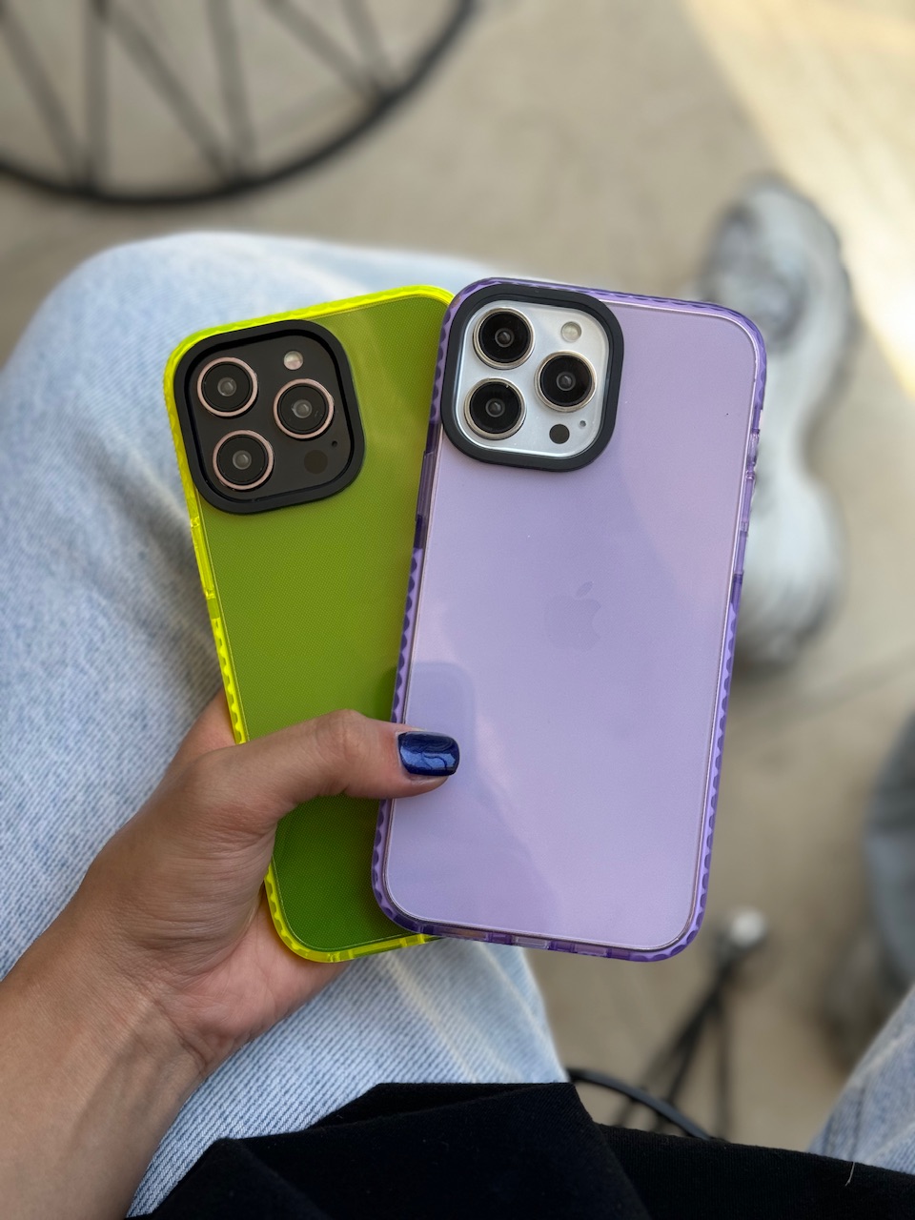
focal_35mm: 48
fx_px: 1692
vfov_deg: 39.7
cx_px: 458
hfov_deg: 30.3
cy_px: 610
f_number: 1.78
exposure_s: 1/802
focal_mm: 6.76
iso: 64
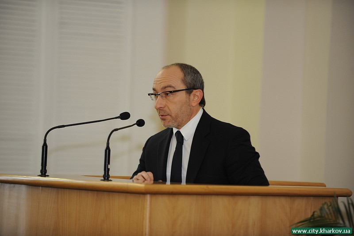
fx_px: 1965
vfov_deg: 6.9
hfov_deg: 10.3
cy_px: 118
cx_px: 177
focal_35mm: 200
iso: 640
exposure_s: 1/200
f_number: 2.8
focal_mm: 200
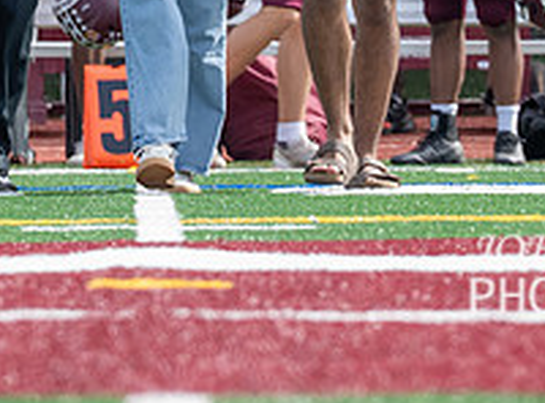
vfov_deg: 1.5
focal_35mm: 999
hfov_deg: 2.0
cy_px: -182
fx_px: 15653
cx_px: 150
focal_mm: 200
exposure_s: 1/1000
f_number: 5.6
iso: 720
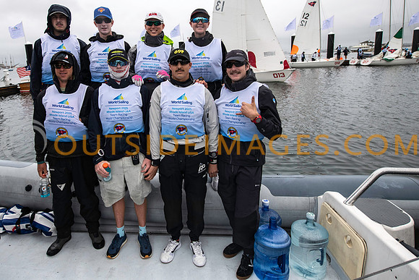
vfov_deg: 56.6
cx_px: 170
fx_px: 257
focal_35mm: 22
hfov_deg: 77.7
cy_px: 109
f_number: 5
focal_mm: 18
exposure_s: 1/5000
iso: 500
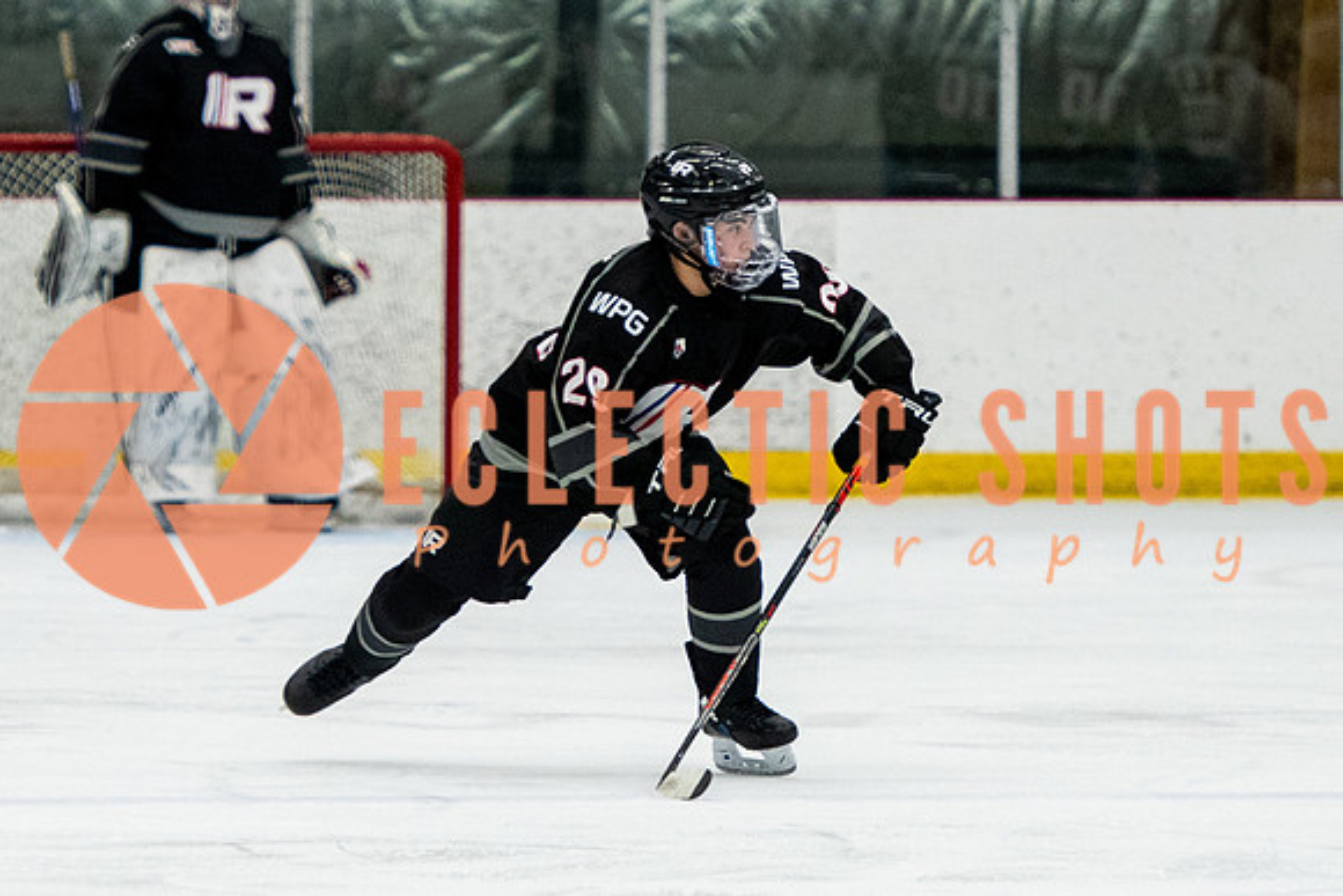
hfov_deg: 4.5
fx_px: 17254
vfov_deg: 3.0
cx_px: 616
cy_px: 335
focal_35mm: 462
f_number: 2.8
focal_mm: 150
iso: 1600
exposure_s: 1/640
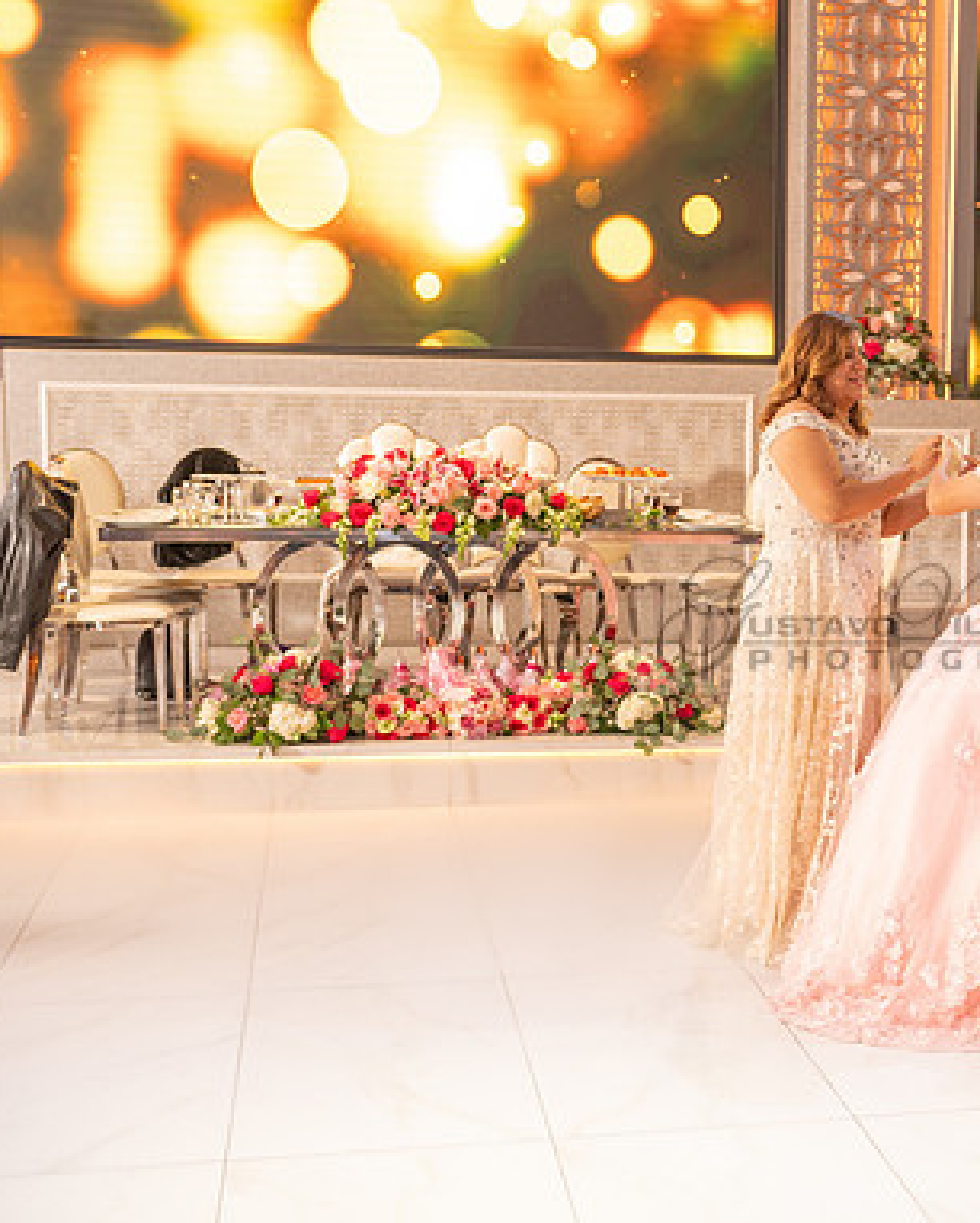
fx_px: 2065
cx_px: 910
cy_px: 616
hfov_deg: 25.7
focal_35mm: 57
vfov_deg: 33.0
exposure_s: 1/160
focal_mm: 40
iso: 640
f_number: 3.5
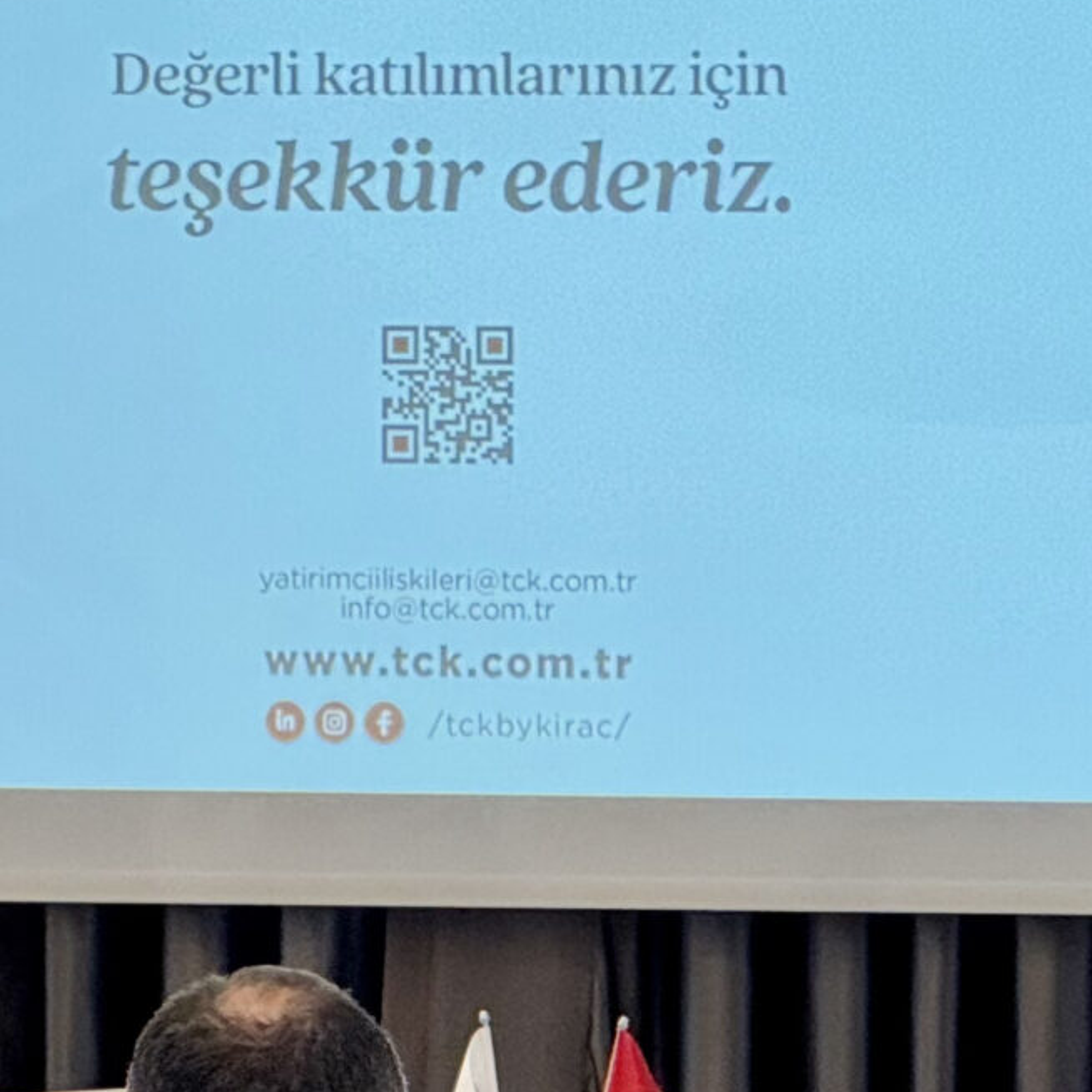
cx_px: 1523
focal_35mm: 415
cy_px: 549
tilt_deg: -1.1
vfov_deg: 4.2
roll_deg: -0.2
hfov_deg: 4.2
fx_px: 14811
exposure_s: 1/60
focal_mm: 15.66
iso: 200
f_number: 2.8
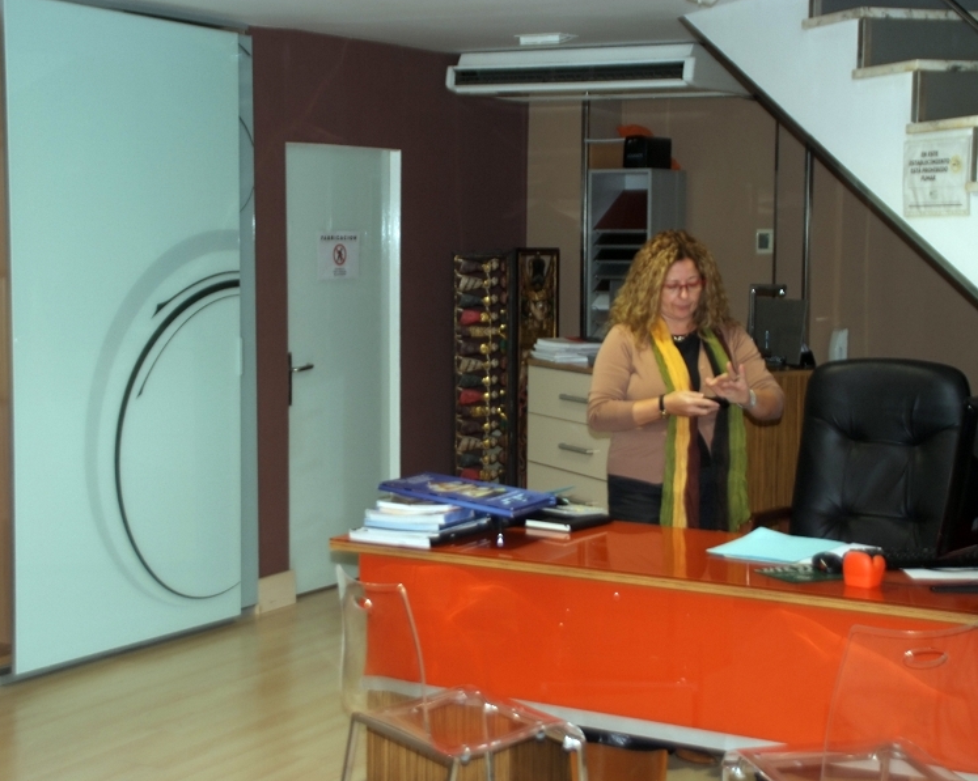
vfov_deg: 25.4
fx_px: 1736
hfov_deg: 31.5
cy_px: 390
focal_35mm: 60
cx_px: 465
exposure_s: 1/60
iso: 200
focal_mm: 35
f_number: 4.2
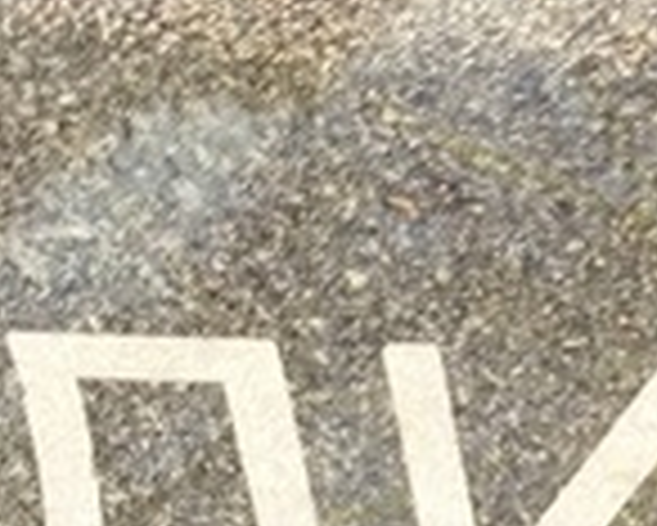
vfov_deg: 5.7
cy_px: 922
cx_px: 1024
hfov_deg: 7.1
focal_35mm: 267
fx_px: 5195
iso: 80
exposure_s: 1/120
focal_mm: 4.71
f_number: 1.7
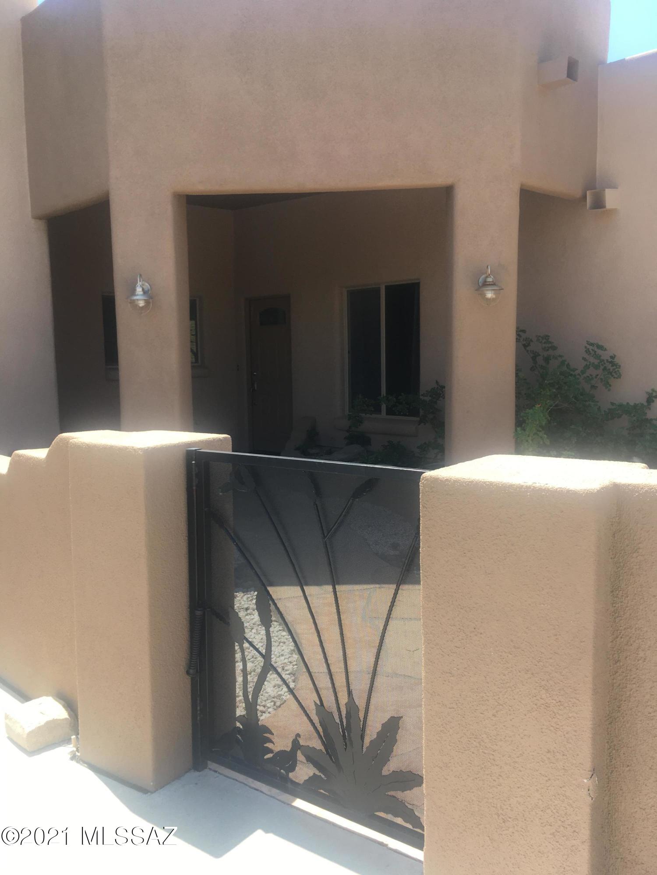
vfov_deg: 61.7
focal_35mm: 29
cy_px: 438
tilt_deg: -7.4
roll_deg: +0.5
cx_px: 328
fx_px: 734
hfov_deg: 48.2
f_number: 2.2
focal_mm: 4.15
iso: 25
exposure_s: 1/463
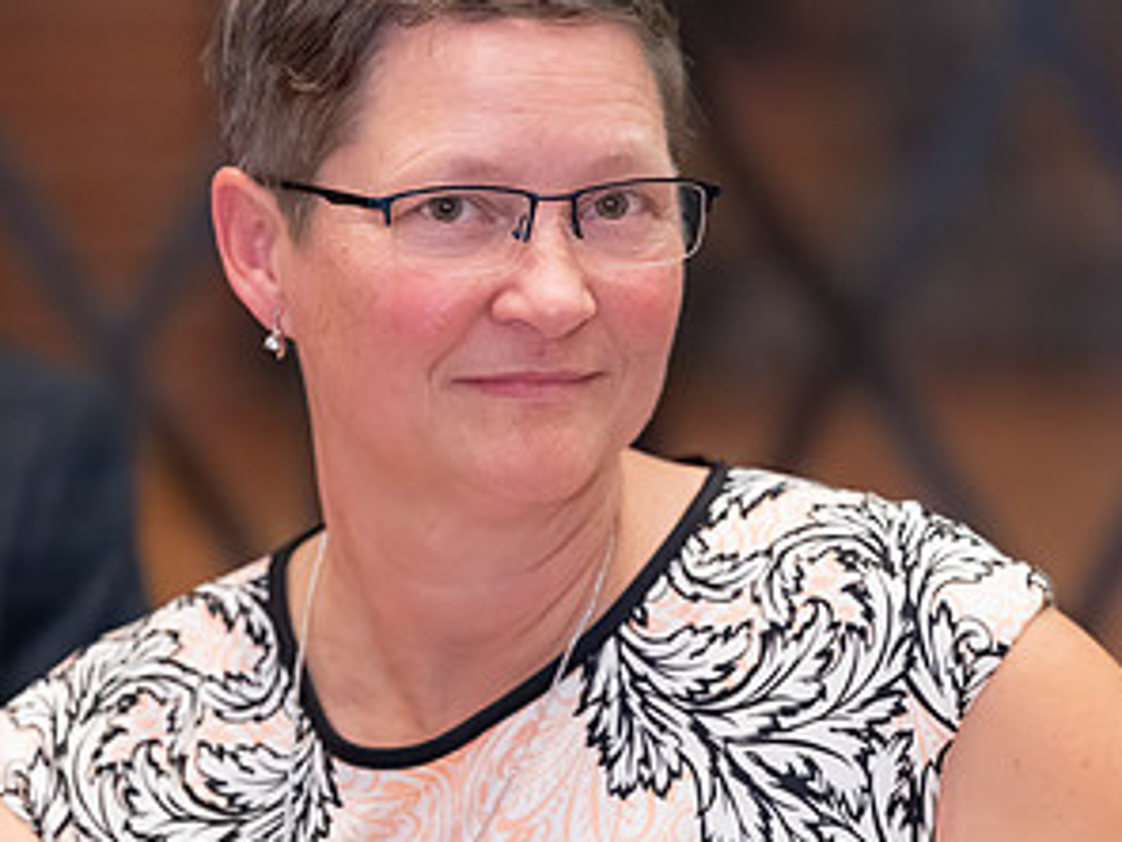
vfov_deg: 5.1
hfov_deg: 6.8
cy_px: 611
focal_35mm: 292
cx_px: 563
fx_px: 9465
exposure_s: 1/125
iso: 8000
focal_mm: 200
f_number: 4
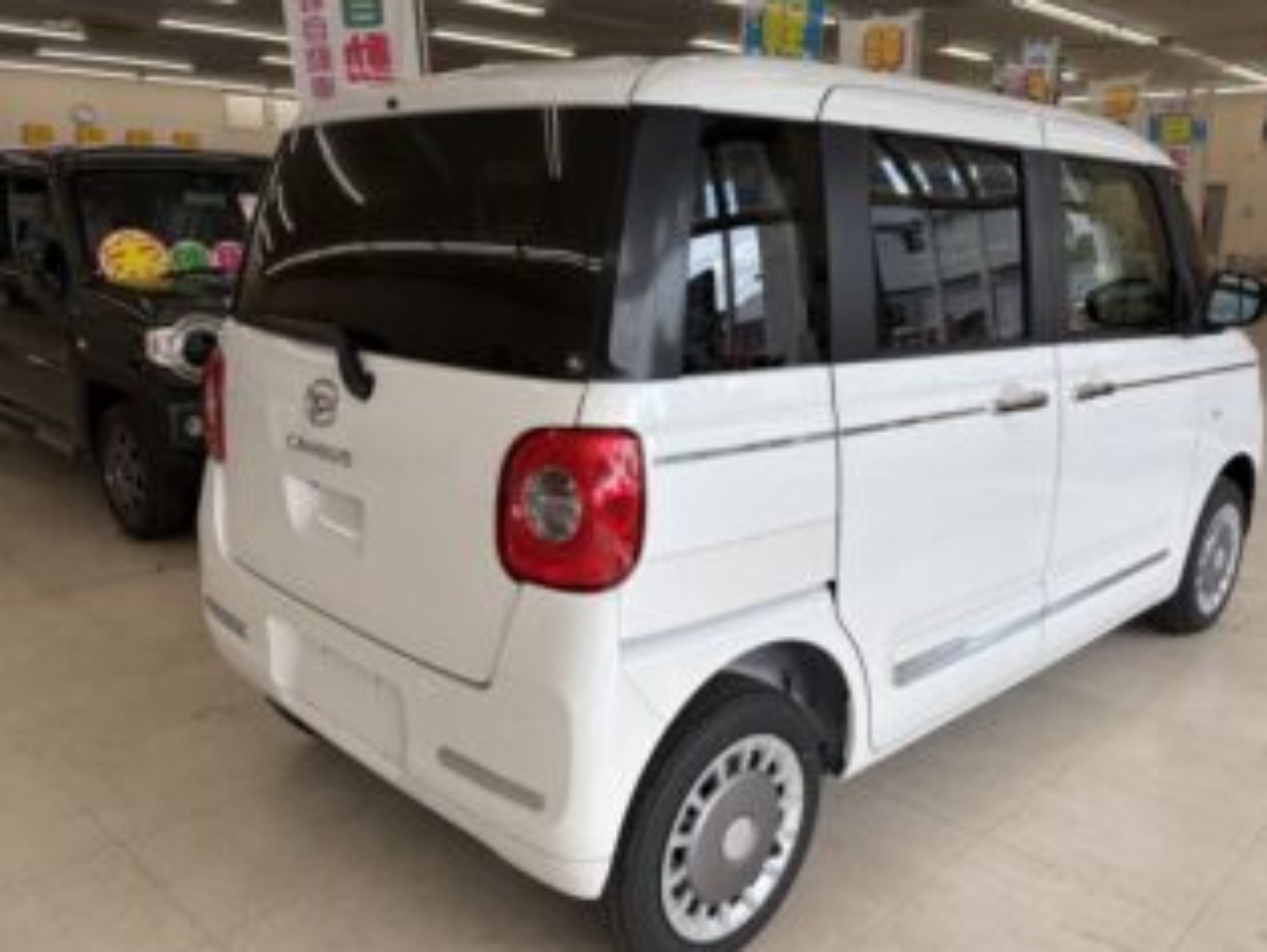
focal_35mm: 29
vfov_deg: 48.3
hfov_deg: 61.5
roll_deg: -1.7
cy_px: 490
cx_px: 702
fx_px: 1062
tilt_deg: -13.4
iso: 50
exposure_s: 1/527
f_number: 1.6
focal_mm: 5.96
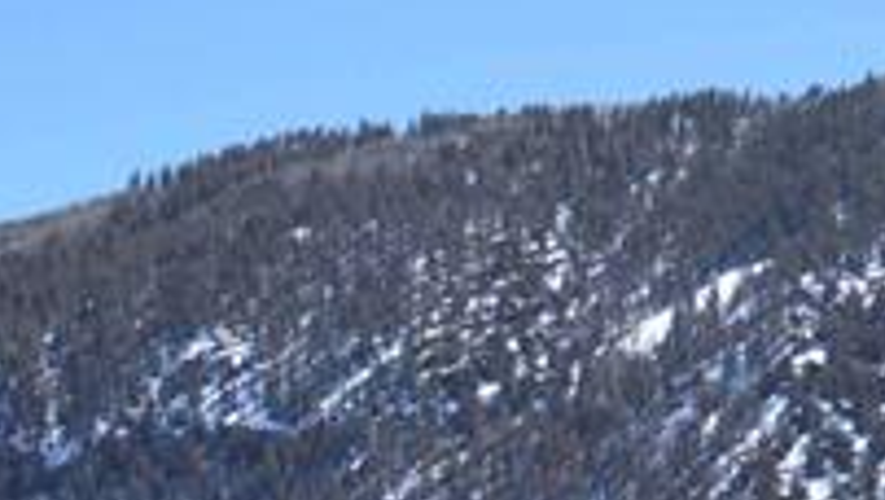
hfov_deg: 15.0
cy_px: 1254
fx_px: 3358
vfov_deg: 7.8
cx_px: 346
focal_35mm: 143
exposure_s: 1/1000
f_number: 3.5
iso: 100
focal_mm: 18
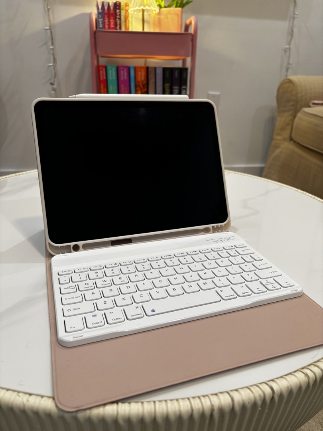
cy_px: 216
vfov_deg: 67.3
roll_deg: -3.8
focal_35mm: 26
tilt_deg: -20.4
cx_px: 162
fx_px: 323
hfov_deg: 53.1
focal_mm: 5.96
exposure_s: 1/60
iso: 100
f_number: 1.6
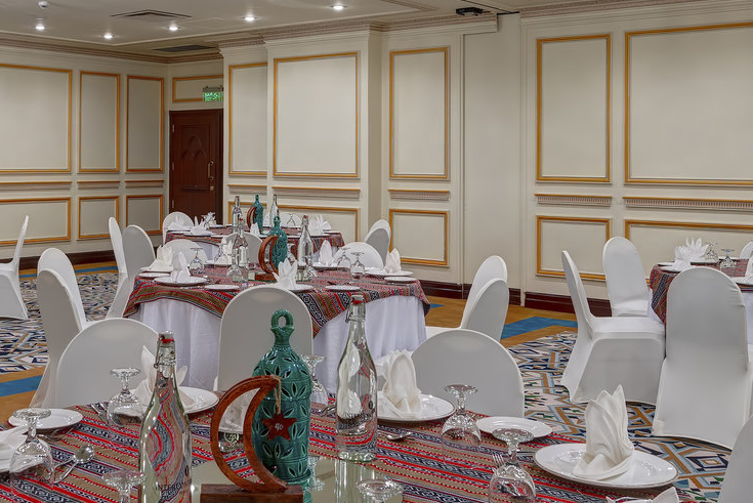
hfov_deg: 49.1
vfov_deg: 34.2
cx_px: 290
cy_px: 283
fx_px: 816
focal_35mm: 39
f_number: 8
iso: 100
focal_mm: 14
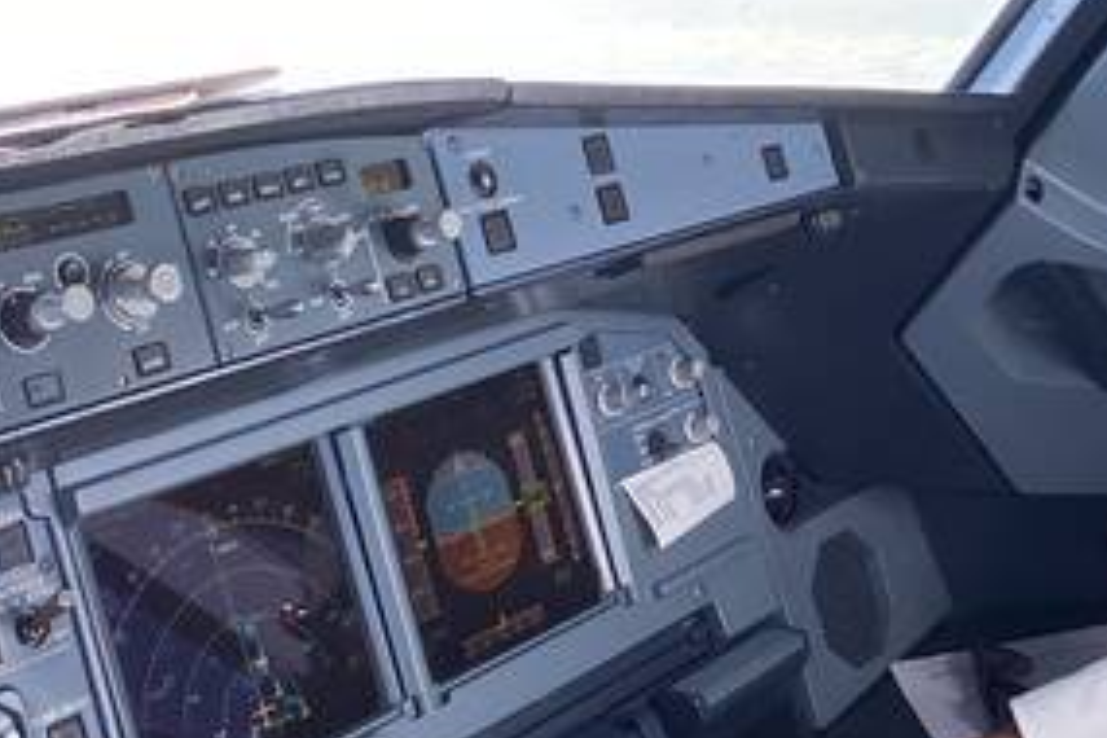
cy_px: -105
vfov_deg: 17.3
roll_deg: -0.3
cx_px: 1293
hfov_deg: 24.4
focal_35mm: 76
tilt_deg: -3.9
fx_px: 2337
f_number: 1.8
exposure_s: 1/536
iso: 32
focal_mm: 4.25
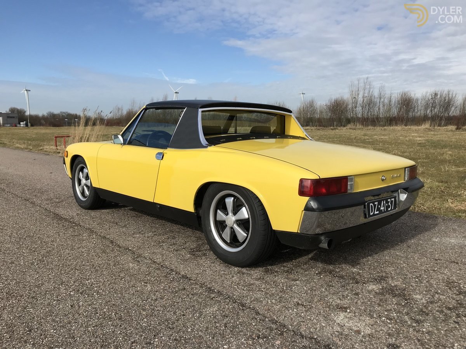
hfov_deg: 63.4
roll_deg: +1.1
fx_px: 377
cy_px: 174
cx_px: 233
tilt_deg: -6.7
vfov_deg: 49.7
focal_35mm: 28
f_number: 1.8
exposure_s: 1/2457
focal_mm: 3.99
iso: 20
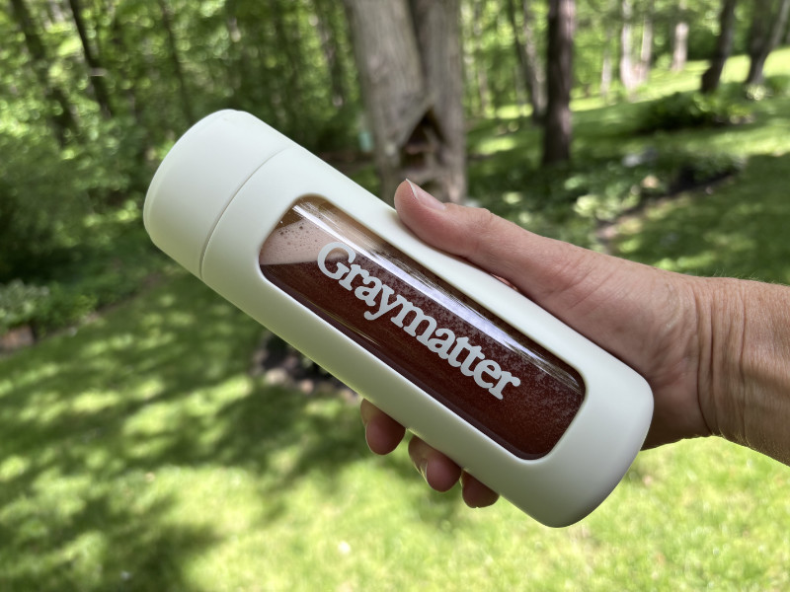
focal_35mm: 26
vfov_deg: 53.1
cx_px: 395
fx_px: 593
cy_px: 296
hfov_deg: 67.3
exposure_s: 1/374
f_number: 1.6
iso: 50
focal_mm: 6
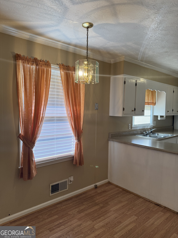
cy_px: 119
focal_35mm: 24
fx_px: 165
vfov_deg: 71.6
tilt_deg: -3.8
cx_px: 89
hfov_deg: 56.8
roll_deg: -0.8
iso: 125
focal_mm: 6.76
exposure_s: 1/120
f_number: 1.78
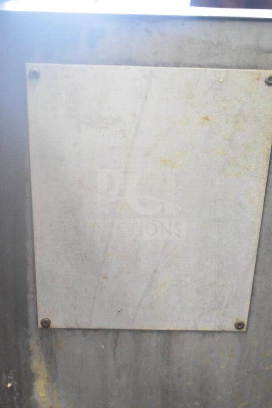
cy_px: 204
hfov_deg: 23.8
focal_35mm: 57
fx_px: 645
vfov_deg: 35.0
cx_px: 136
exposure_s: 1/60
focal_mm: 38
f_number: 4.8
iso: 8000
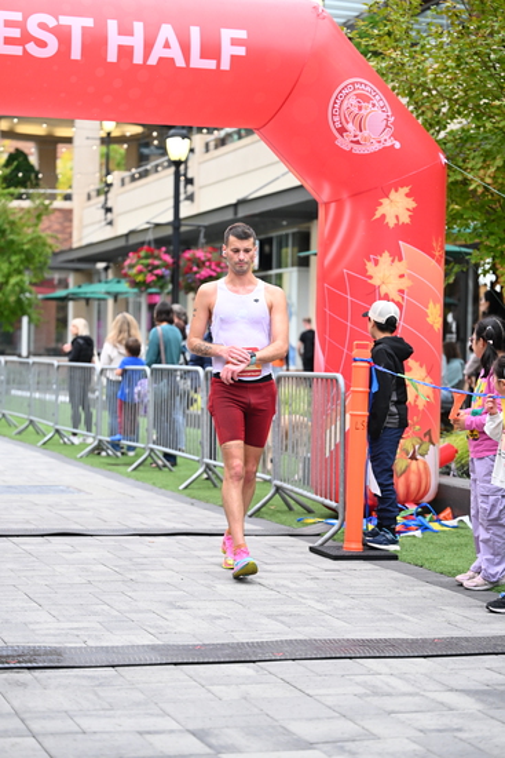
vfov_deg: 26.6
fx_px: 1598
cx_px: 252
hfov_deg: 18.0
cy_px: 379
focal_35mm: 76
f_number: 2.8
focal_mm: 76
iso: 1600
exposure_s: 1/1250
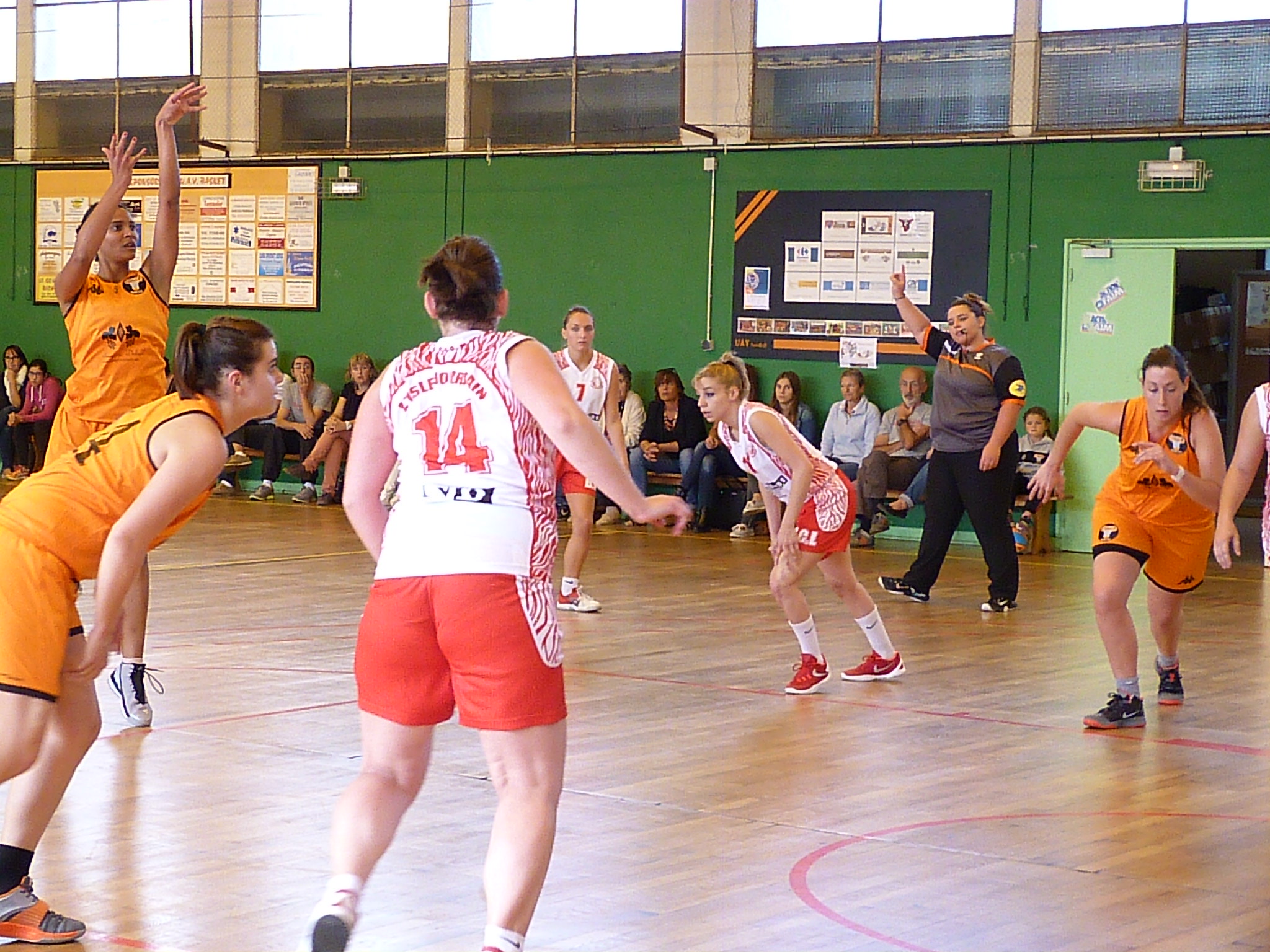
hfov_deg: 26.0
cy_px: 476
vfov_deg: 19.6
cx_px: 635
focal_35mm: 75
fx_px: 2752
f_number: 4
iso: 800
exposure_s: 1/160
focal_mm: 13.5
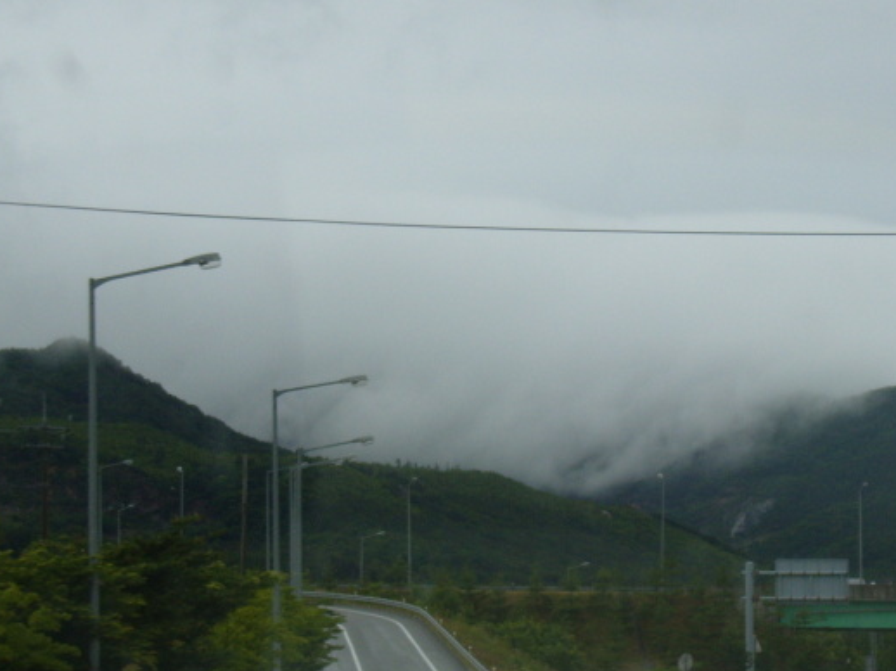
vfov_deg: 8.1
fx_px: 4760
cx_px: 642
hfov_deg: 10.7
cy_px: 360
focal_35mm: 184
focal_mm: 19.3
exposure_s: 1/60
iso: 80
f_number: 4.8
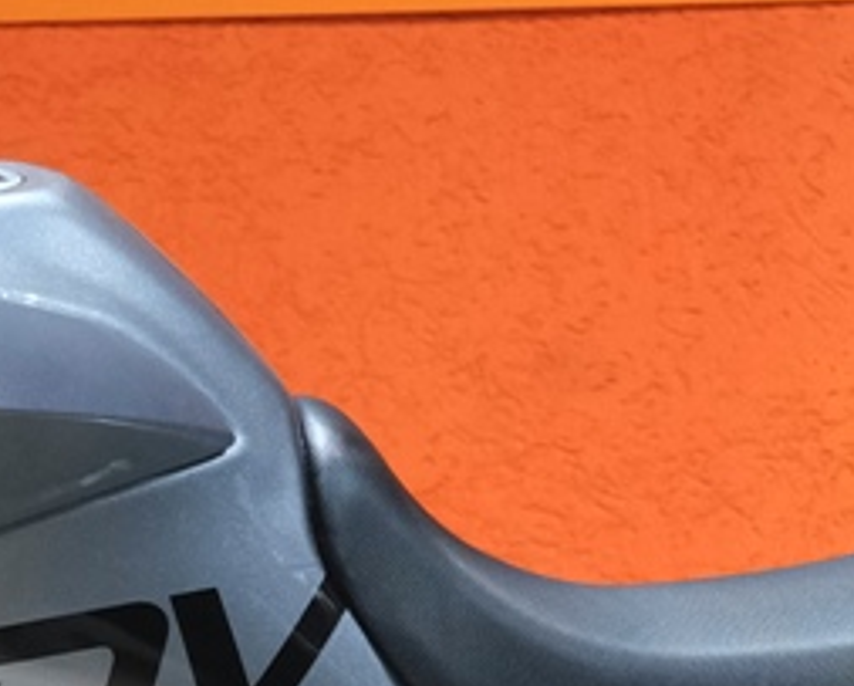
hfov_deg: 6.0
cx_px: 277
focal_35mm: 320
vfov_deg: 4.8
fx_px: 8097
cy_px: 823
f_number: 4
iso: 1600
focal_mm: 35.8
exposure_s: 1/100
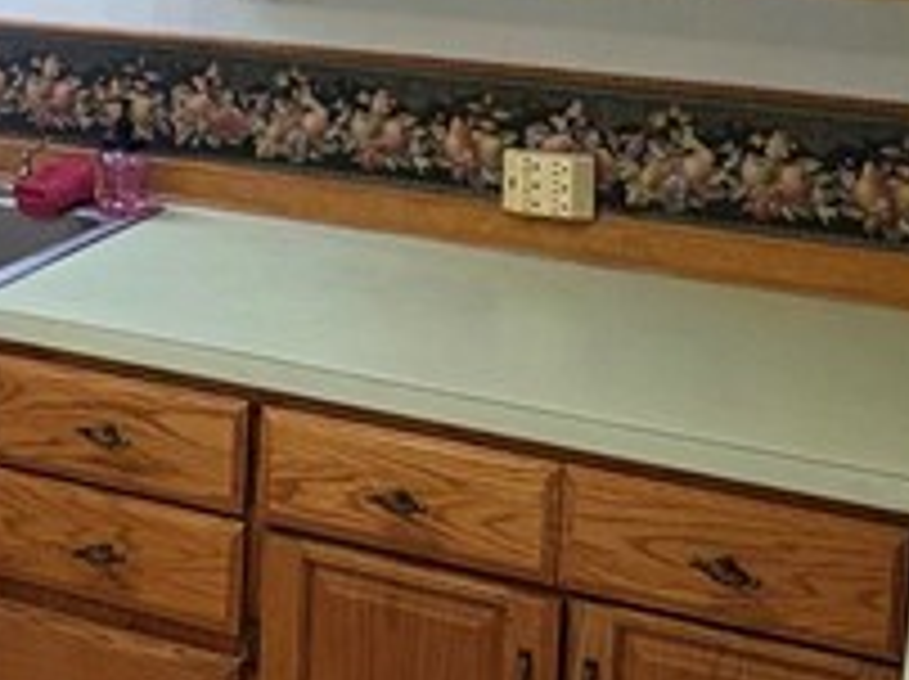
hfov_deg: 26.6
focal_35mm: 71
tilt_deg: -1.3
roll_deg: -1.0
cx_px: 108
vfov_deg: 19.5
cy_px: -140
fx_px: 1862
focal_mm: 2.22
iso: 250
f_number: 2.2
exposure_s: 1/120
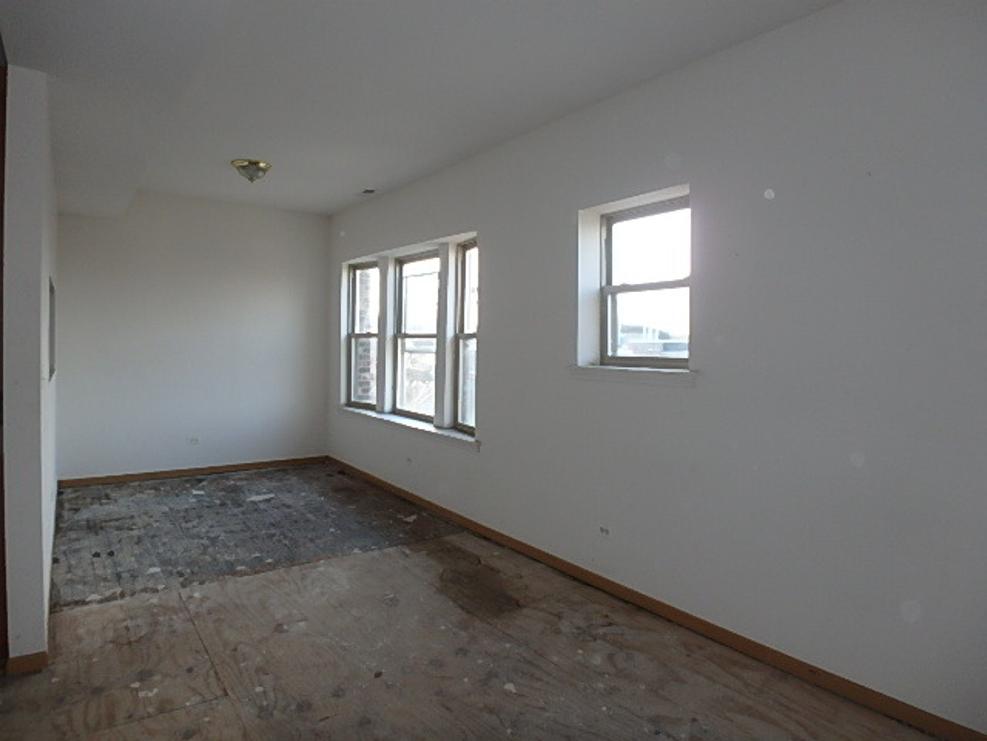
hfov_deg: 79.0
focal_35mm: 21
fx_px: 599
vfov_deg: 63.4
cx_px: 494
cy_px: 370
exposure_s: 1/60
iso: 200
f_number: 3.5
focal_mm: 3.7
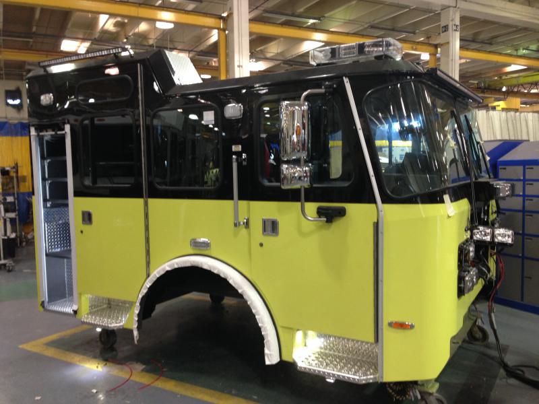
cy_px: 202
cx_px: 270
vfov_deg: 42.9
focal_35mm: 33
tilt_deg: -3.1
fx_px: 514
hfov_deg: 55.4
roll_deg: +0.9
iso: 125
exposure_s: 1/20
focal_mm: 4.12
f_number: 2.4
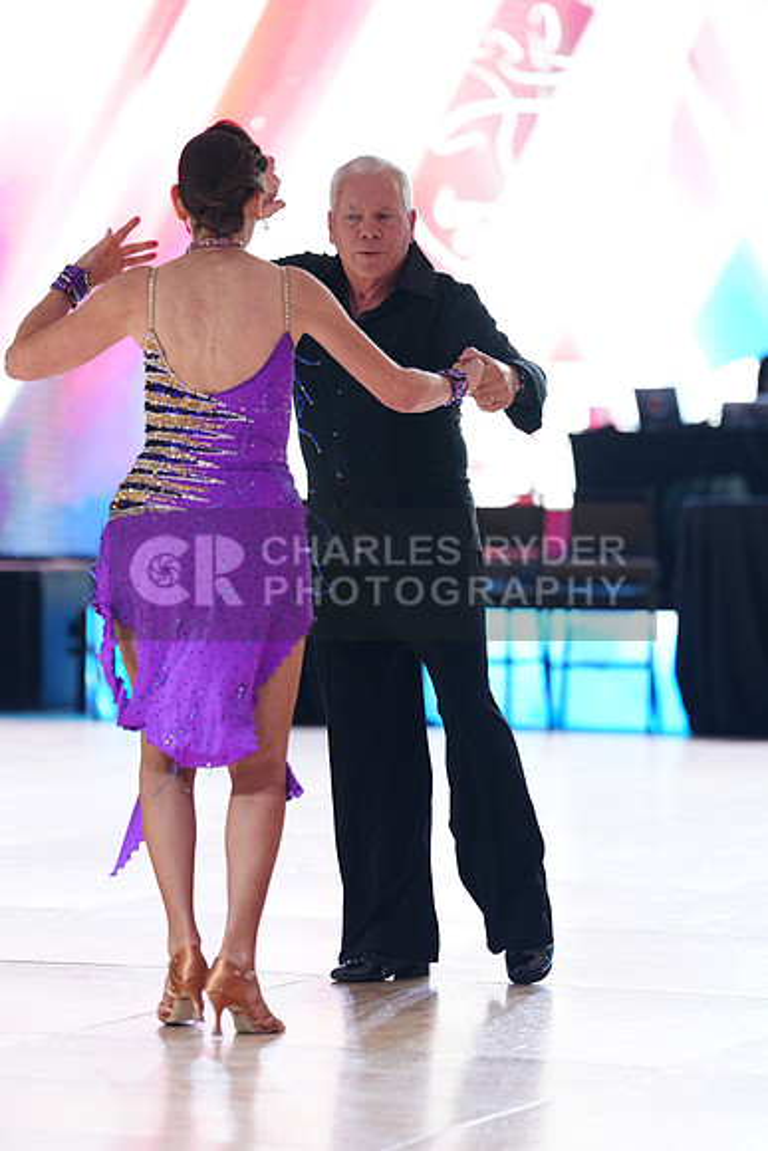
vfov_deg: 14.4
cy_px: 576
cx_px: 384
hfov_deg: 9.7
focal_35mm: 142
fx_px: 4541
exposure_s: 1/400
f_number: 2.8
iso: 1250
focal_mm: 142
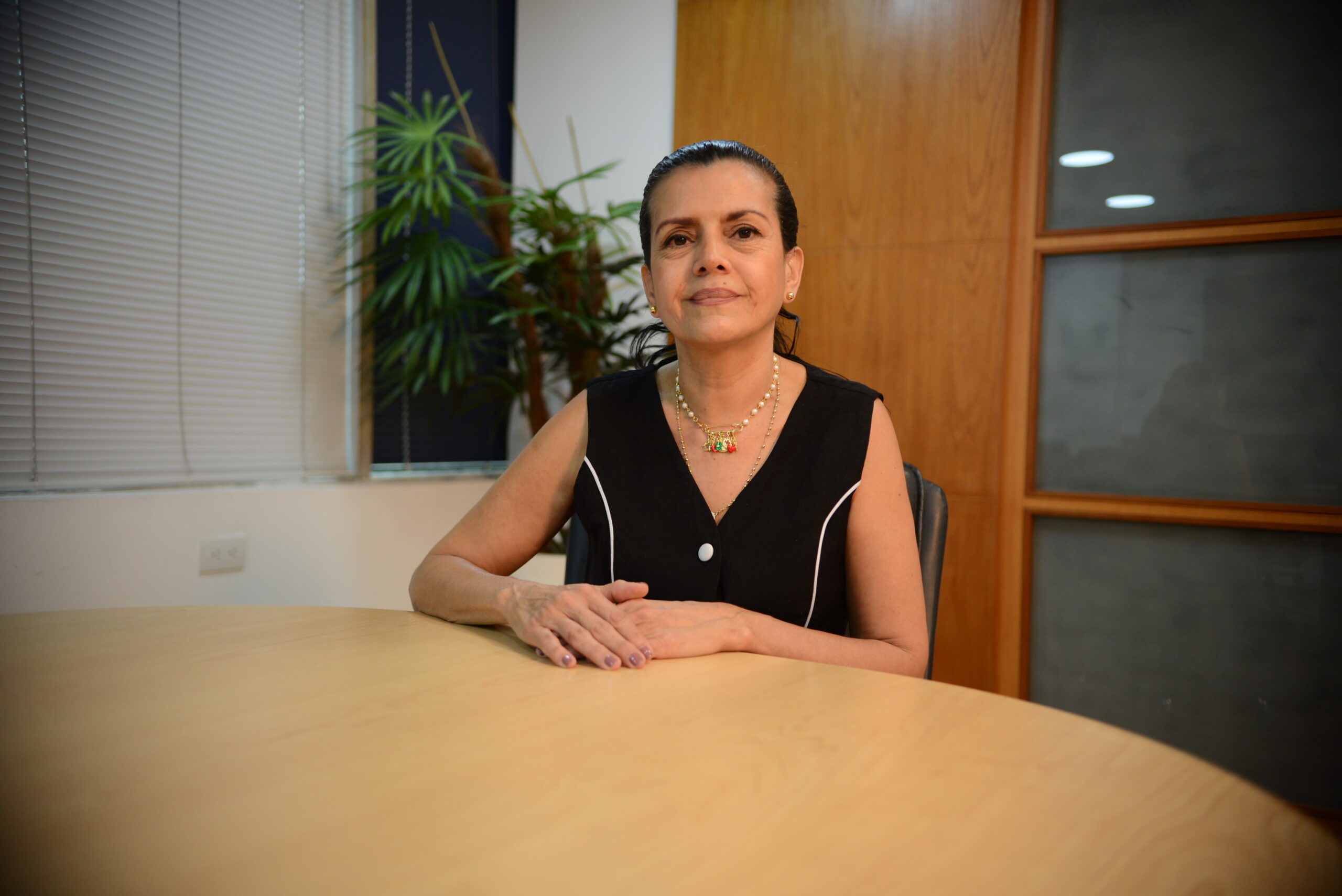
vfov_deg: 41.2
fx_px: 1193
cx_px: 671
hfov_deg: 58.7
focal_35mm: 32
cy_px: 448
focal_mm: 32
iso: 640
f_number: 2.8
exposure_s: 1/200
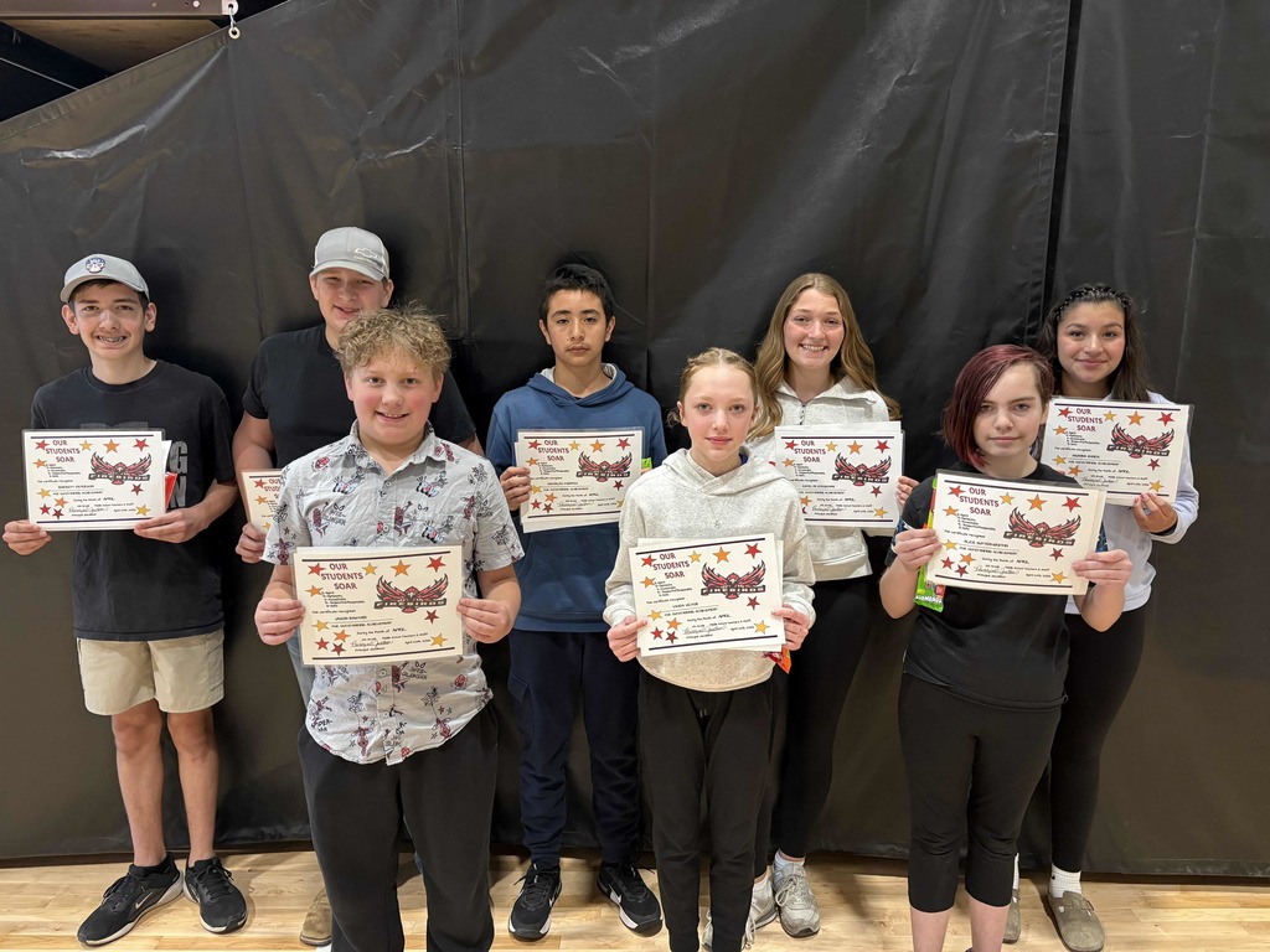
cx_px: 635
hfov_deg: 67.3
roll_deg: -0.1
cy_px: 476
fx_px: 954
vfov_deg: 53.1
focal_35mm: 26
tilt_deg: -8.8
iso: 250
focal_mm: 5.96
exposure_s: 1/60
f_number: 1.6
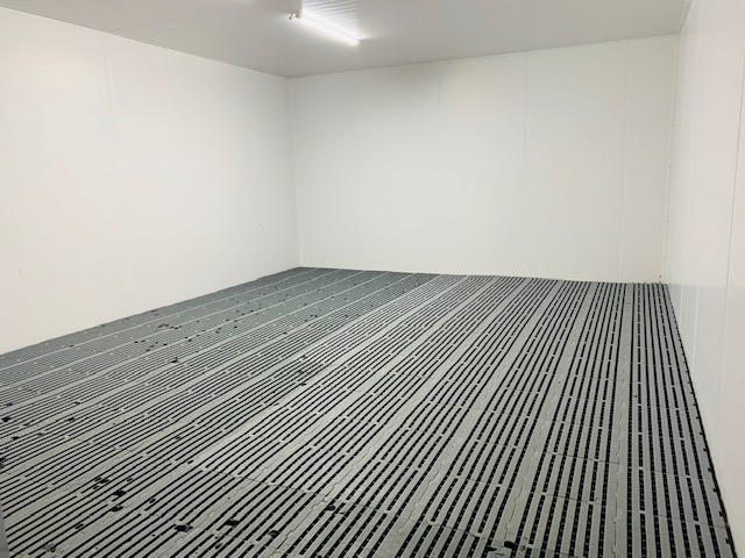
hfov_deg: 67.3
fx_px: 560
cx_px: 372
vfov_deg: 53.1
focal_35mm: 26
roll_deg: +2.0
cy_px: 279
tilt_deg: -9.5
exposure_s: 1/60
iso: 200
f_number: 1.8
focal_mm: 4.25
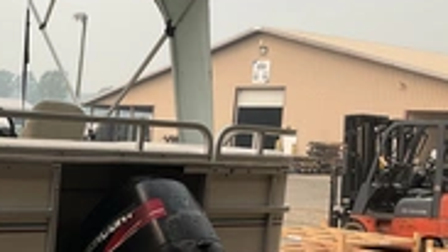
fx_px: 820
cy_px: 232
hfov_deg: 29.3
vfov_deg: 17.2
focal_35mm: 69
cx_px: 42
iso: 25
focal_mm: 3
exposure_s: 1/929
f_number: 1.8
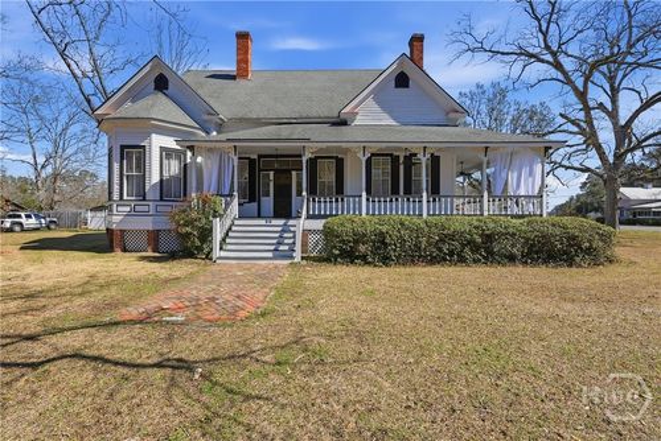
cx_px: 330
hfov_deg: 96.7
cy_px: 220
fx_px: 294
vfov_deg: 73.8
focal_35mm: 16
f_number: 9
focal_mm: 16
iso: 320
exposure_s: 1/2500
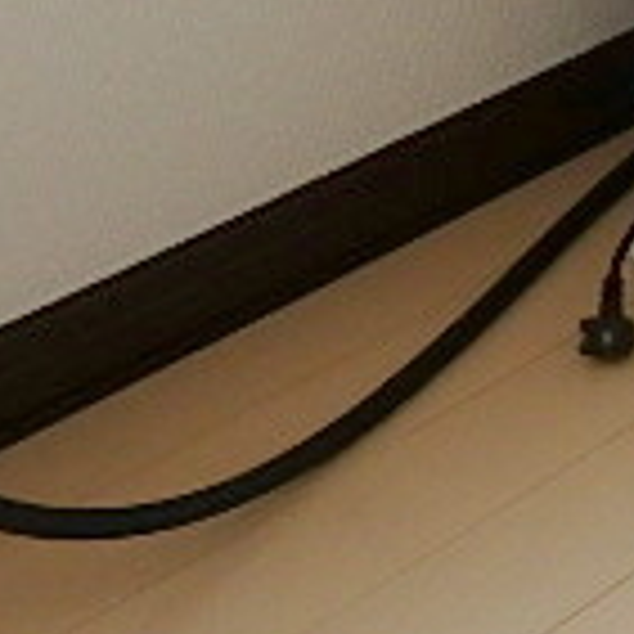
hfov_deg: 18.1
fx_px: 1741
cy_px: -270
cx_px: 989
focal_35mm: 84
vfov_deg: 18.6
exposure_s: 1/40
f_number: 3.5
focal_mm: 3.7
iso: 200
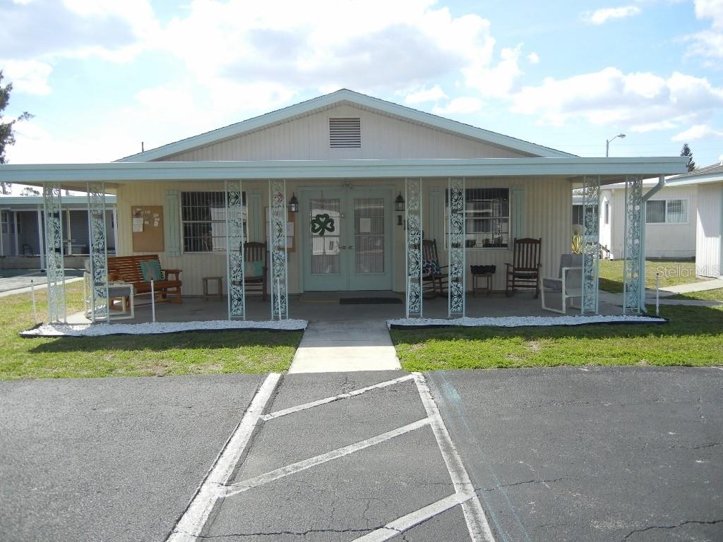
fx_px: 627
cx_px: 362
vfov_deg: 46.8
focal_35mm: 30
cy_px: 271
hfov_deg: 60.0
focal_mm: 5.4
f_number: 7
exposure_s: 1/334
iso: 160
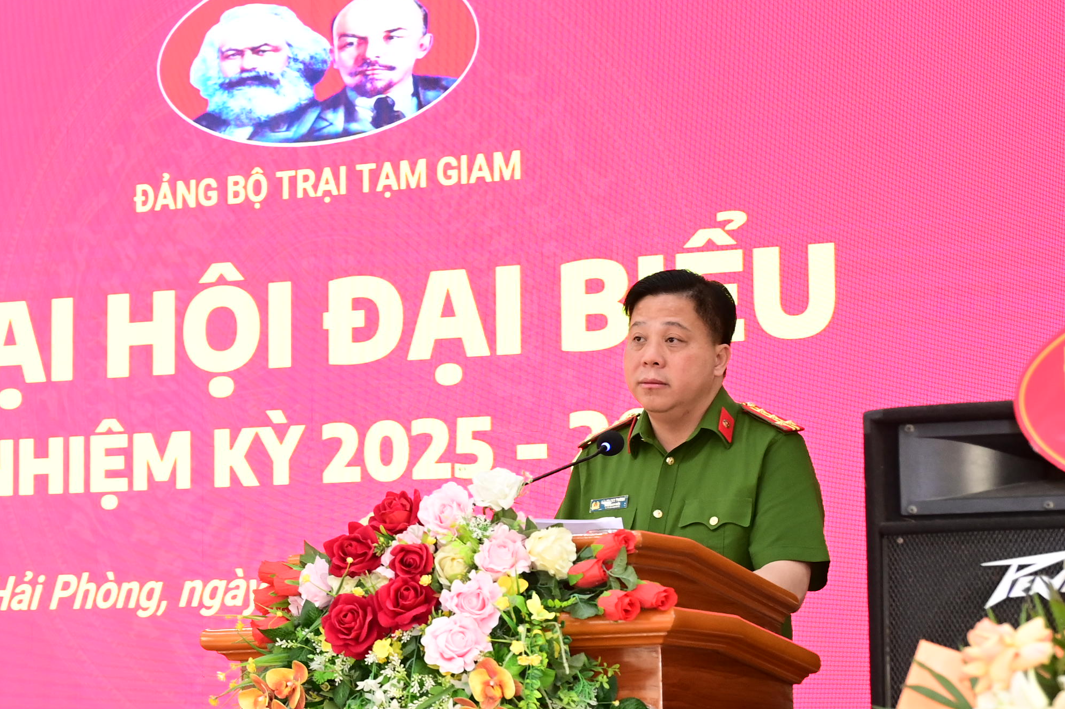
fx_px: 2632
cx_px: -40
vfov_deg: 15.3
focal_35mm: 89
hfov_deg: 21.9
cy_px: 488
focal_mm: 39
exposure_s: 1/100
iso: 1250
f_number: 4
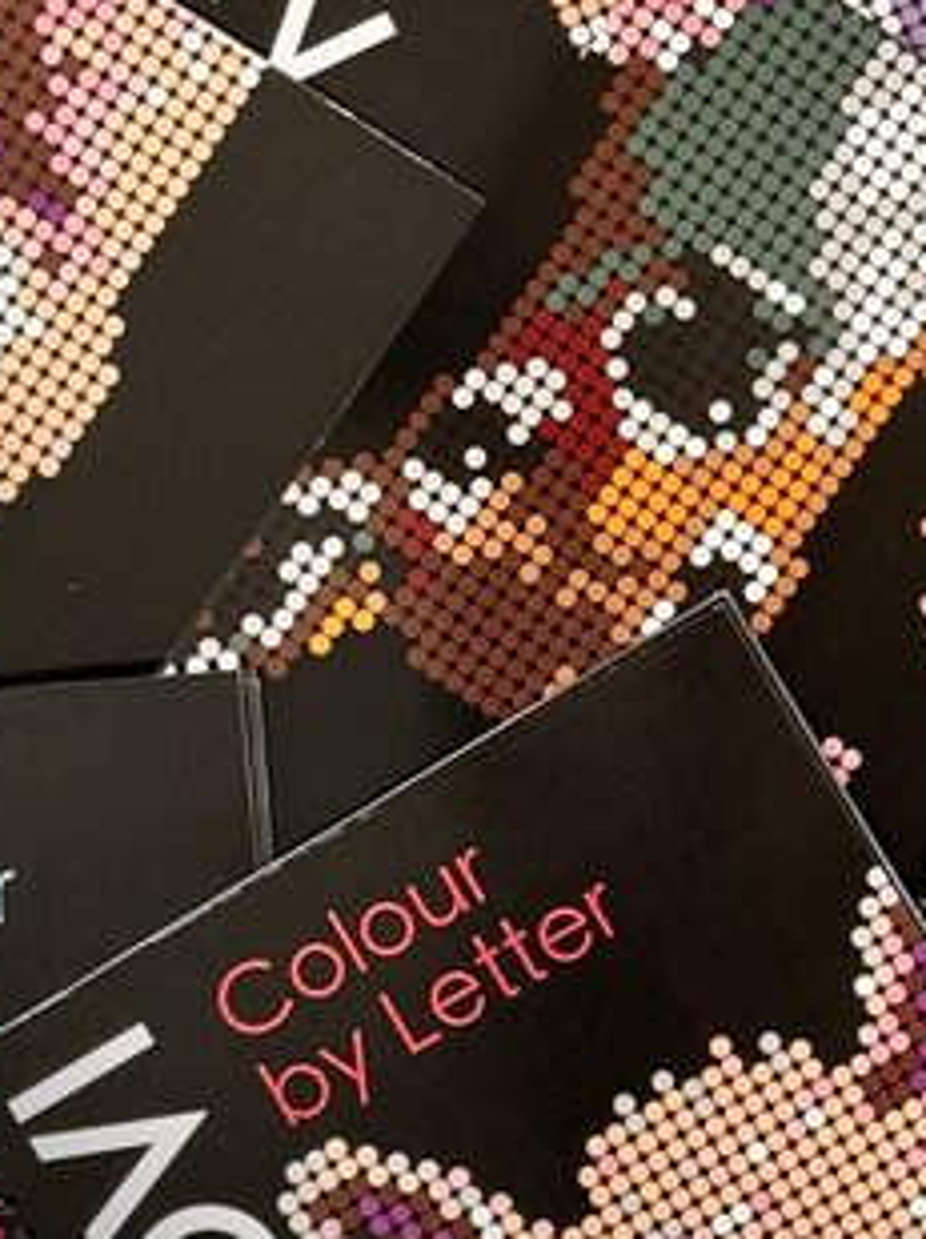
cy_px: 100
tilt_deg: -87.0
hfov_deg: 10.3
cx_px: 1229
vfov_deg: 14.0
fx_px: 5004
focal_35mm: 140
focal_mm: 6.76
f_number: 1.78
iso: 250
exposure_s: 1/42
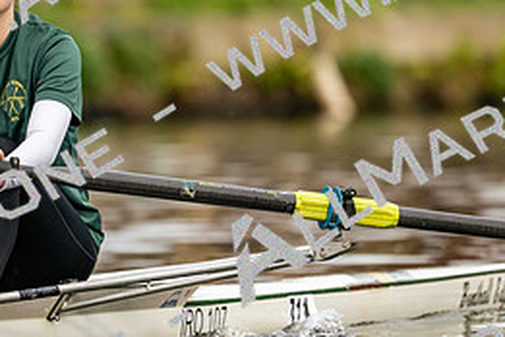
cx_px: 66
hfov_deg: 2.3
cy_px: 123
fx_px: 12470
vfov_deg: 1.5
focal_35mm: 889
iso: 1400
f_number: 4.5
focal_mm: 400
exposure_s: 1/2500
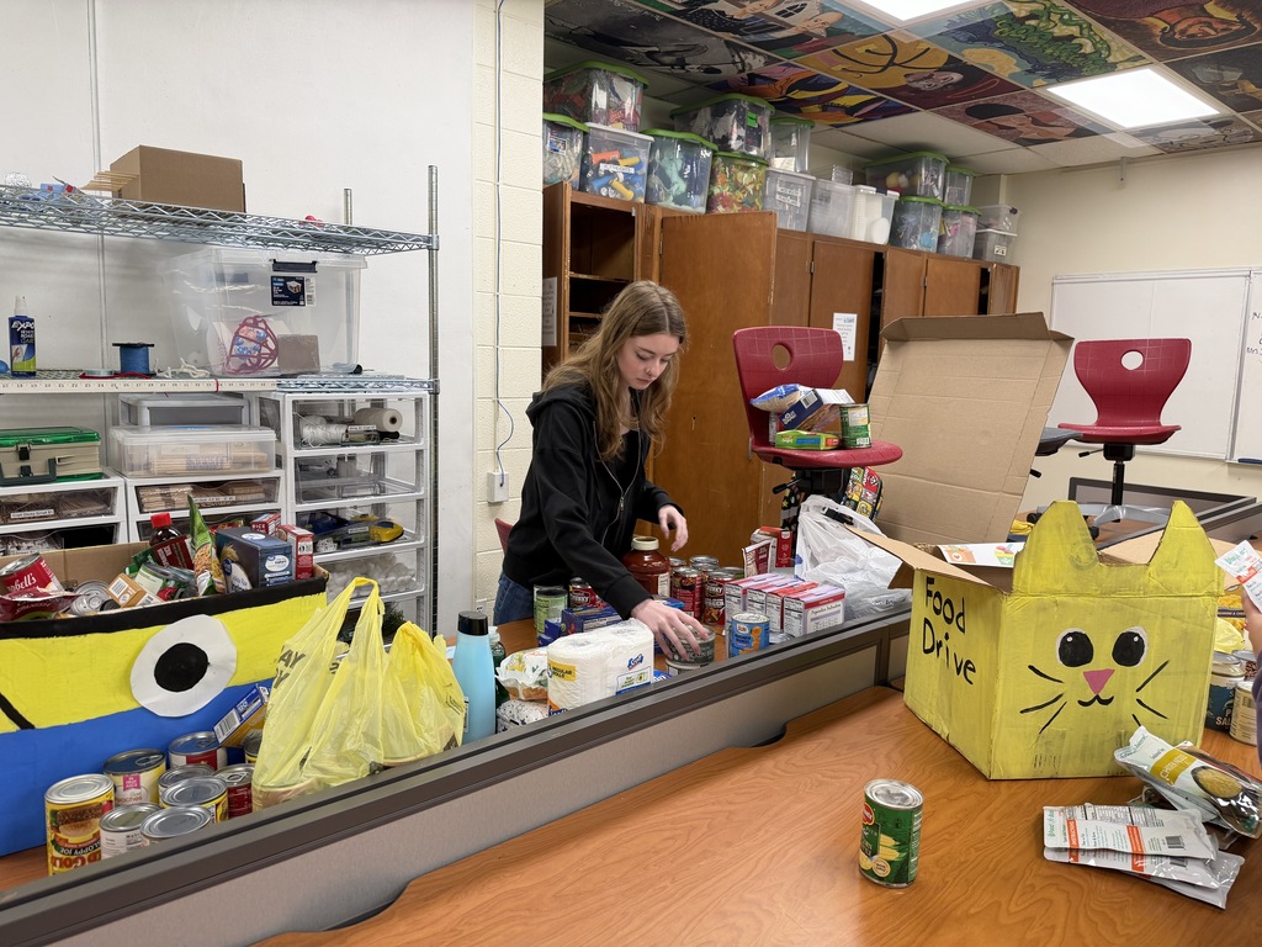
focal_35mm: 24
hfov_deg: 71.6
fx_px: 875
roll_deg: -1.5
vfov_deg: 56.8
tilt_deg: -7.4
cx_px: 631
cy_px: 474
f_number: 1.78
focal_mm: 6.76
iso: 125
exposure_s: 1/60
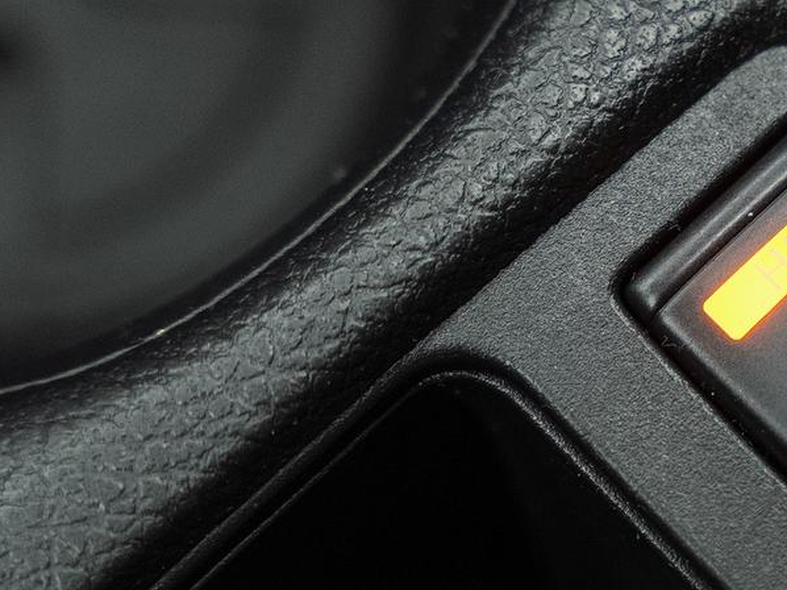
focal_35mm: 158
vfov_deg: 9.4
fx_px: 3591
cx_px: 852
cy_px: 347
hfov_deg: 12.3
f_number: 3.5
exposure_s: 1/40
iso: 1250
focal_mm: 55.8
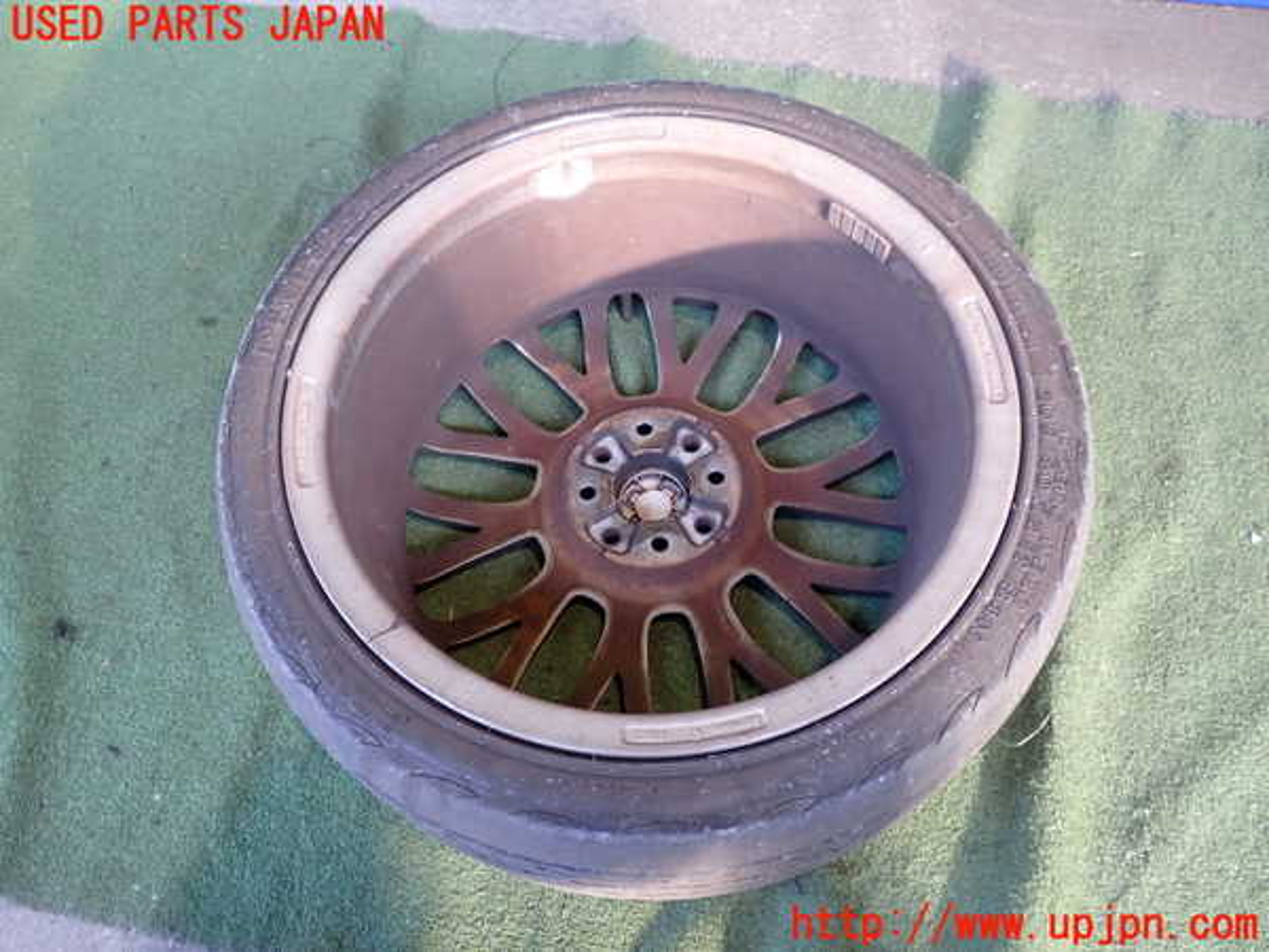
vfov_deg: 46.8
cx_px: 634
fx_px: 1100
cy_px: 476
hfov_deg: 60.0
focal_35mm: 30
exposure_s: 1/40
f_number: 2.3
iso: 200
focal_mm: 5.4
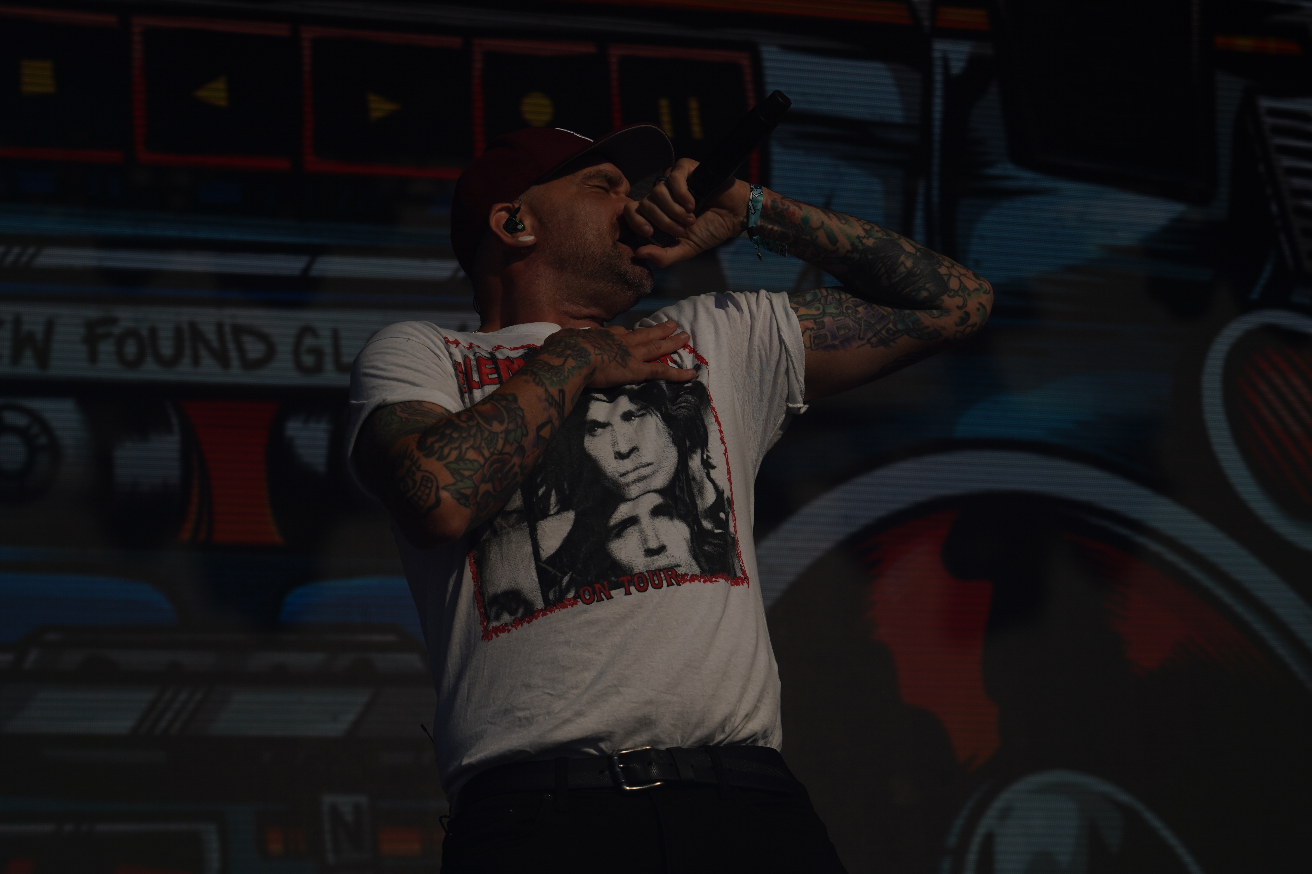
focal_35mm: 105
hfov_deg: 19.5
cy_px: 437
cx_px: 656
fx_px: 3826
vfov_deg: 13.0
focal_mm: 105
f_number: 8
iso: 100
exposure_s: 1/2000
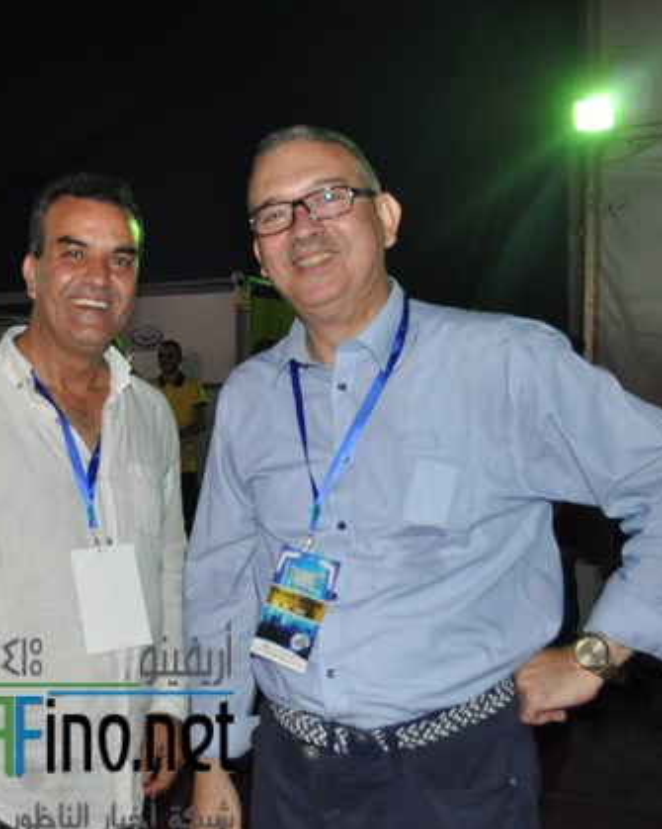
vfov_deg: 42.9
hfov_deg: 33.1
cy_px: 418
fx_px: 1053
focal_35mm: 43
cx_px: 71
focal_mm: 20
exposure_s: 1/60
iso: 800
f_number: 3.5
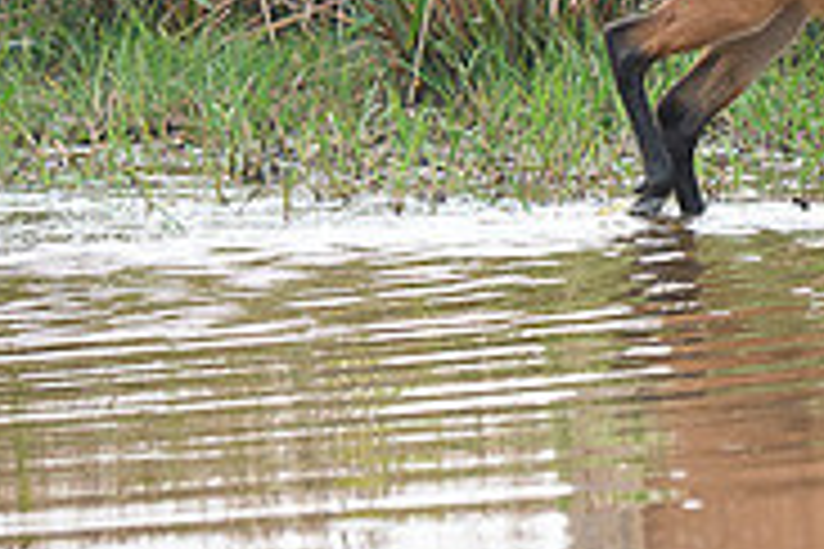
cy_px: -253
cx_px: 1243
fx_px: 9956
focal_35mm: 435
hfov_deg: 4.7
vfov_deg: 3.2
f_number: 4
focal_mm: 105
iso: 640
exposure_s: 1/2000
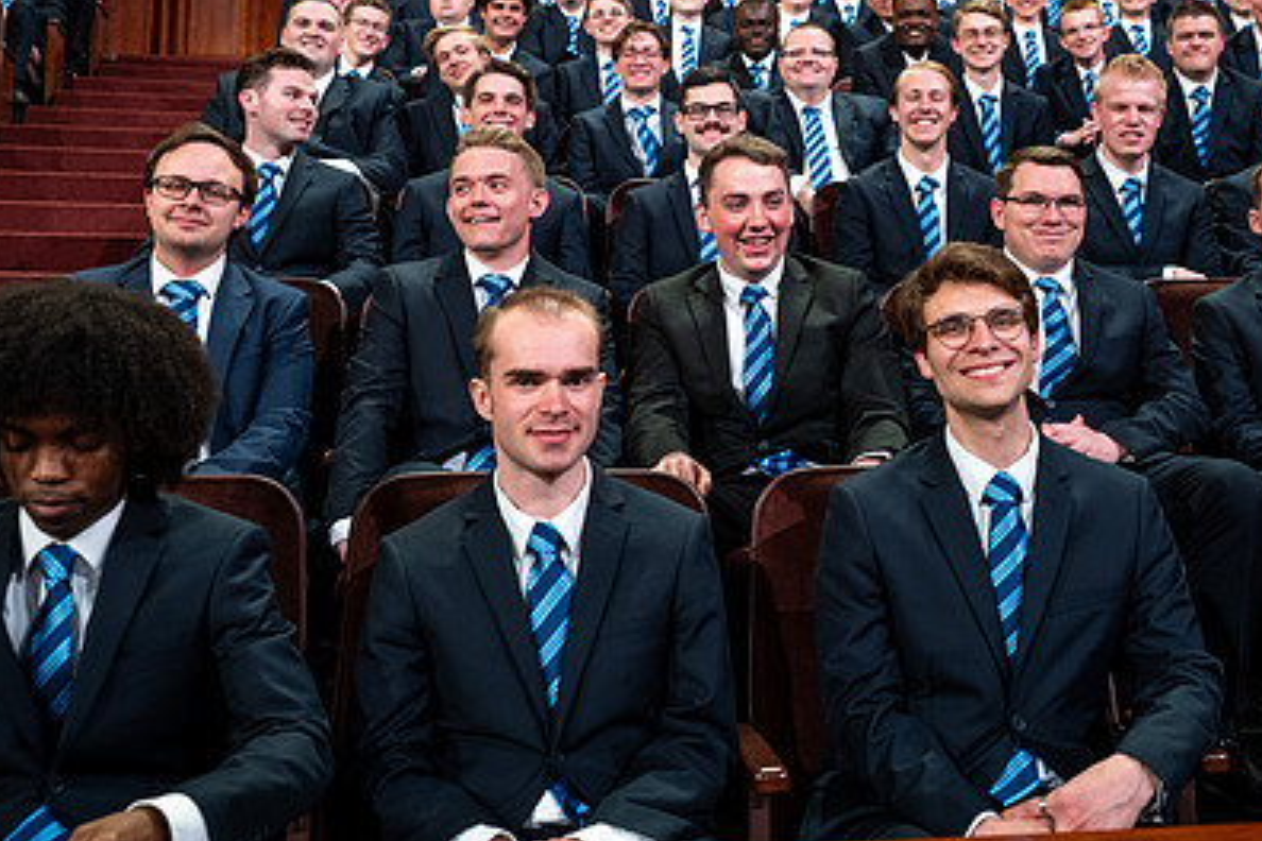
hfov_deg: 47.2
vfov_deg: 31.9
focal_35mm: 41
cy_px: 192
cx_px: 741
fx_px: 1437
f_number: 2.8
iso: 1600
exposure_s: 1/250
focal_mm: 24
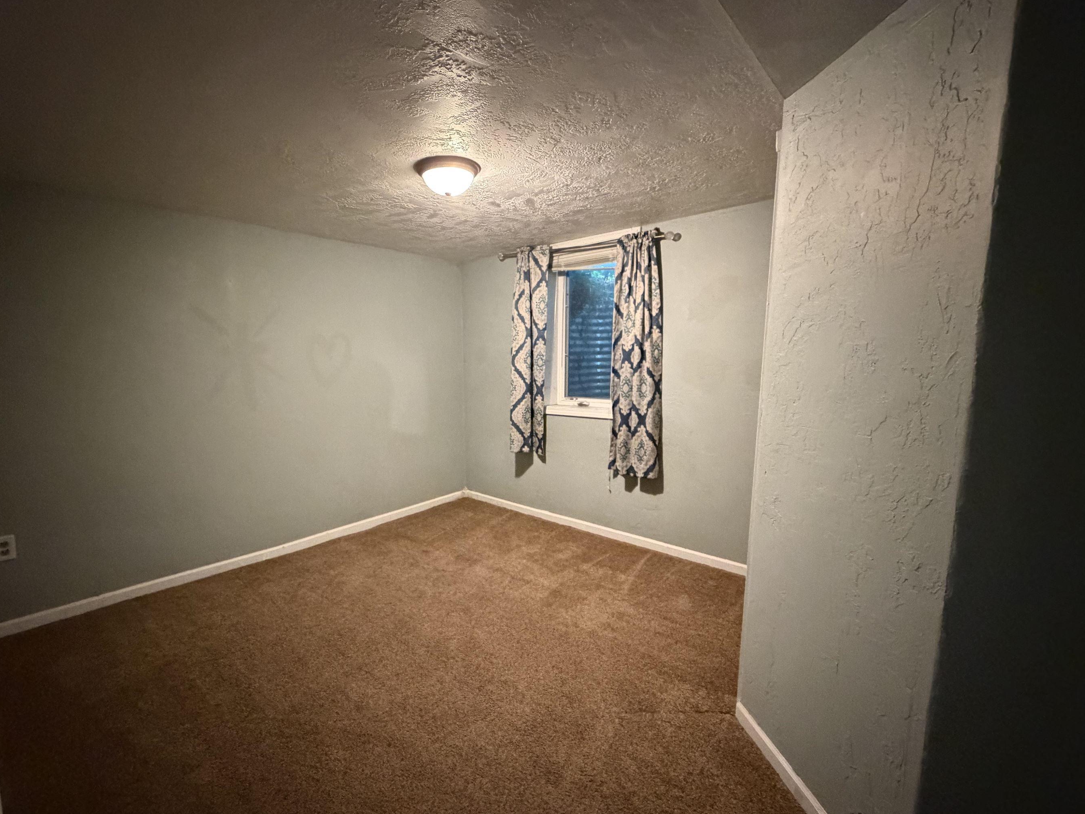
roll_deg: +0.4
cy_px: 430
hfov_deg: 94.3
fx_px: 502
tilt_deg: -7.5
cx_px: 494
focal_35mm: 16
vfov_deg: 78.0
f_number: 2.2
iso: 1250
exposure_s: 1/40
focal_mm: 2.22
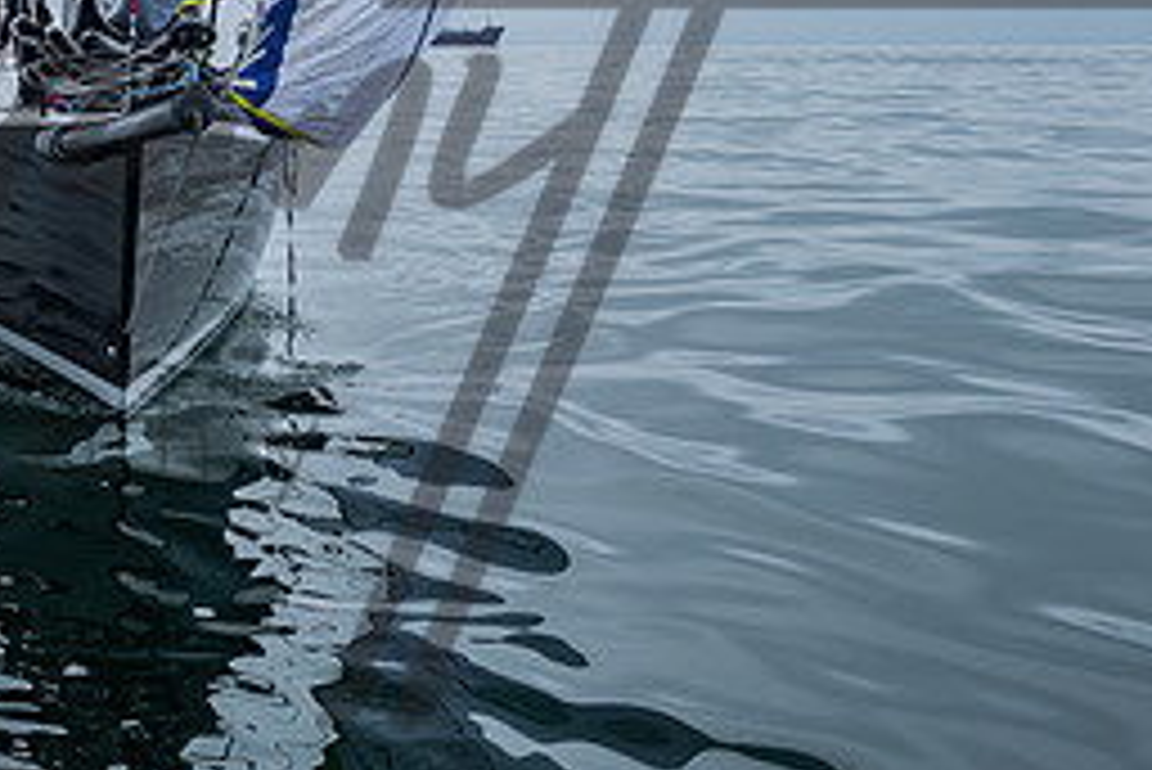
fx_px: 1857
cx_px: 122
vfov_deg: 22.9
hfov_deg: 32.8
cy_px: 106
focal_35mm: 58
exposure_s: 1/2500
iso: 320
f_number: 5.6
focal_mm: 25
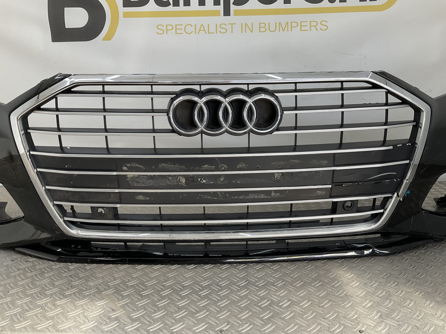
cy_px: 167
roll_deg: -0.3
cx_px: 223
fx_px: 374
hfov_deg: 61.7
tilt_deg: -12.9
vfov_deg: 48.2
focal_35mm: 29
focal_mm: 3
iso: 16
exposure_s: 1/192
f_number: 1.8
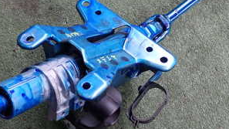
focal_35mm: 66
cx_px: 134
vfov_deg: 18.2
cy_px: 35
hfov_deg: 31.8
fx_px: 401
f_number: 2.3
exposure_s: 1/100
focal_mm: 5.4
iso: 200
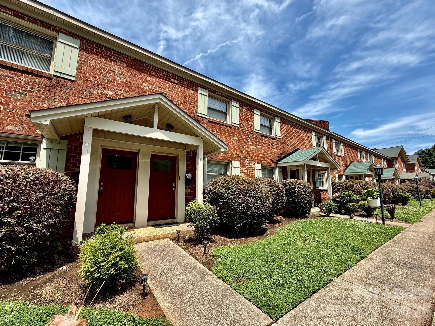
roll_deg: -0.4
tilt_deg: +8.0
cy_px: 163
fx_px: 176
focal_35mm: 14
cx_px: 218
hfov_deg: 102.1
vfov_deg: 85.7
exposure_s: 1/770
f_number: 2.2
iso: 32
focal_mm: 2.22
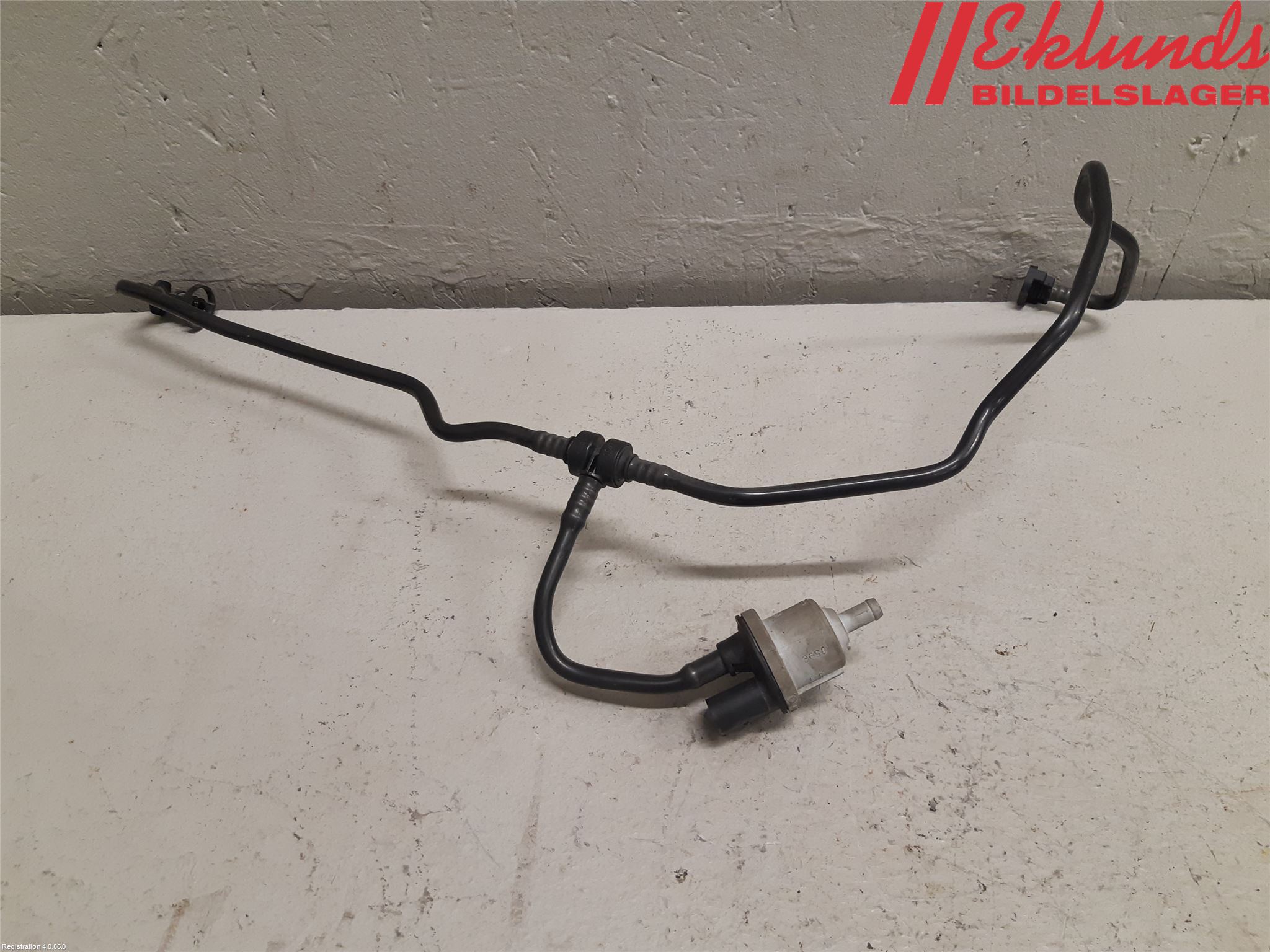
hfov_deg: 67.3
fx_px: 954
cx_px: 635
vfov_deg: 53.1
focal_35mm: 26
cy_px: 476
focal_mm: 3.93
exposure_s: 1/50
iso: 125
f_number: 1.7
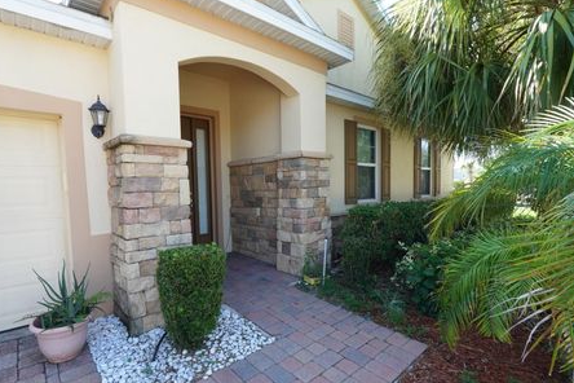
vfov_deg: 65.7
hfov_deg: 88.2
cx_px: 275
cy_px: 206
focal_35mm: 19
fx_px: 296
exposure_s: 1/30
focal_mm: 11
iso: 320
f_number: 16
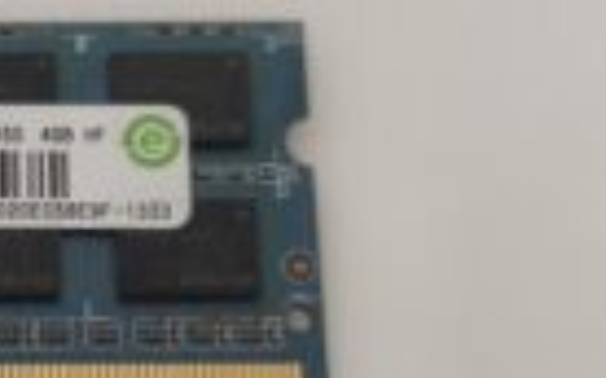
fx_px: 1551
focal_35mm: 94
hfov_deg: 20.7
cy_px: 226
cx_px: -105
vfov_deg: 13.9
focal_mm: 6.57
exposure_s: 1/50
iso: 320
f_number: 1.6
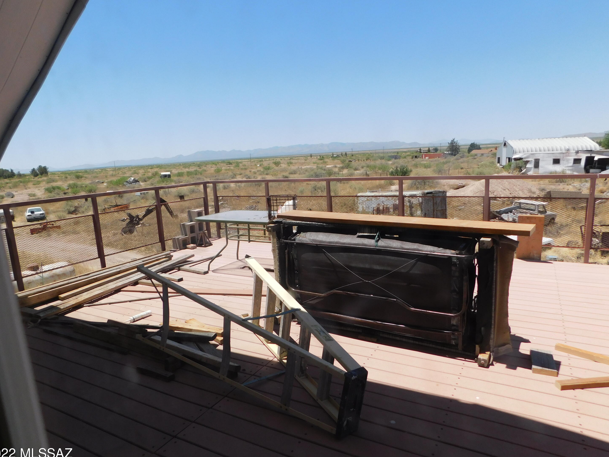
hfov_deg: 71.6
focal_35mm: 24
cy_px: 237
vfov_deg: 56.8
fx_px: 422
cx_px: 293
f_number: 6
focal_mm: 4
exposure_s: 1/500
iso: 125
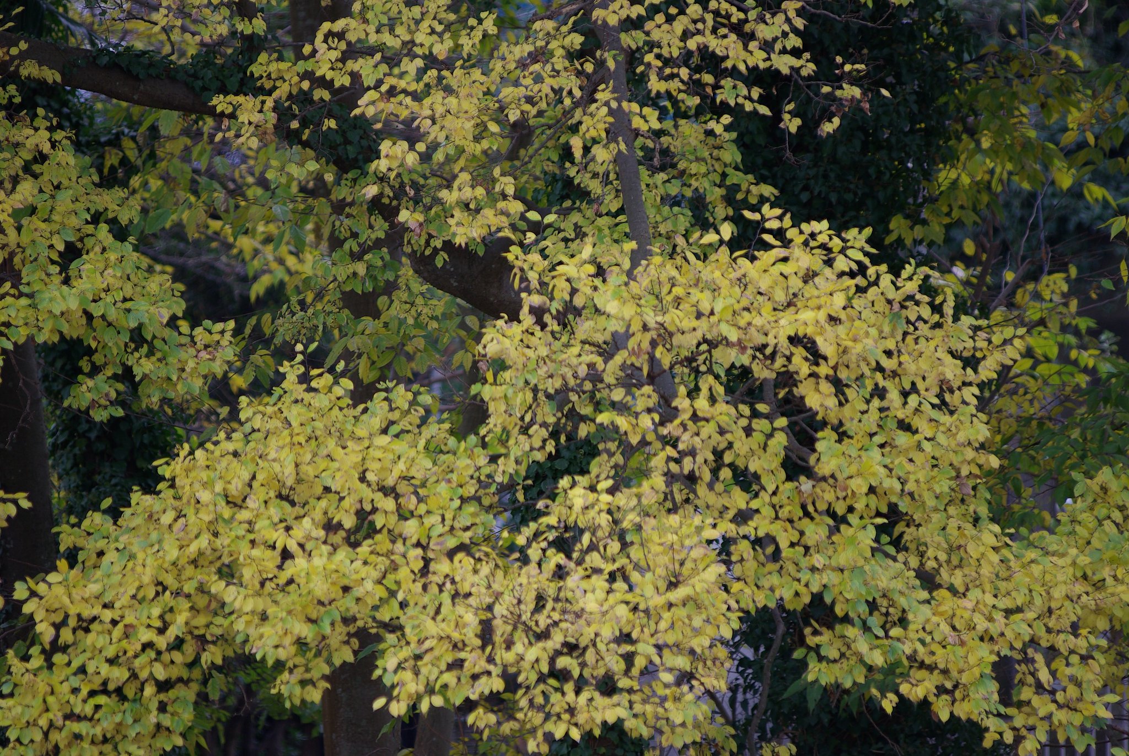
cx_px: 564
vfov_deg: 4.6
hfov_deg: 6.9
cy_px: 378
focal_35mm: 300
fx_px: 9420
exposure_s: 1/125
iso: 100
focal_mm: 200
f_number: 2.8
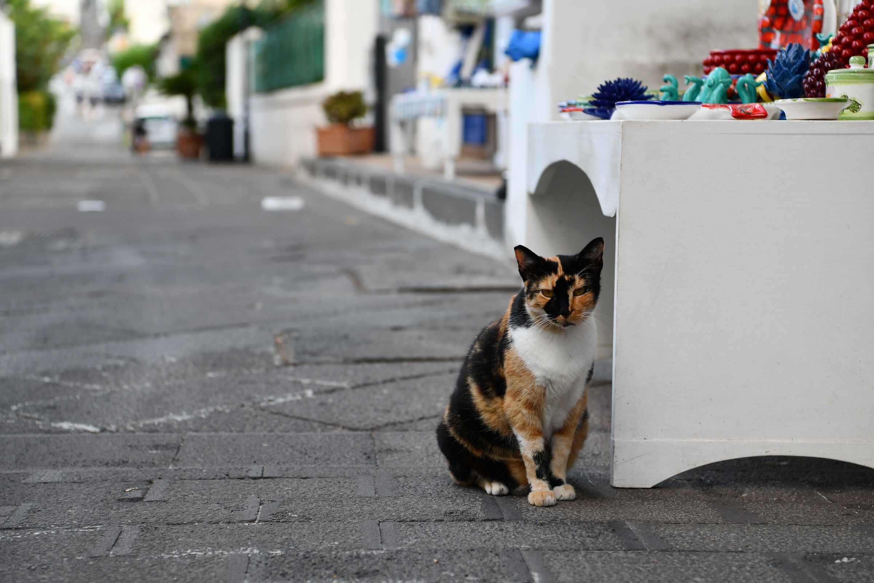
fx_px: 1699
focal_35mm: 70
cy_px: 292
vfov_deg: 19.5
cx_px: 437
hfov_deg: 28.8
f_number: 4
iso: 100
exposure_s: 1/80
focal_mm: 70
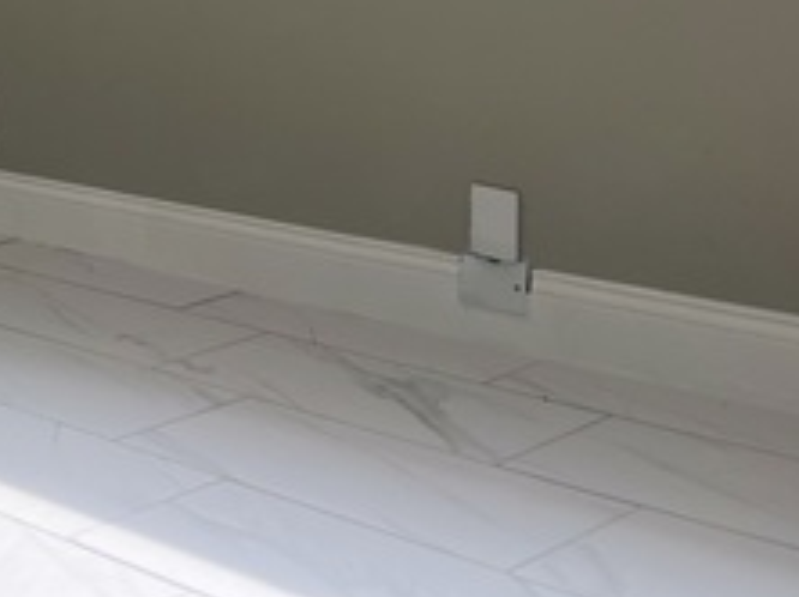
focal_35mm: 75
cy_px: -133
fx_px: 1729
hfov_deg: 23.5
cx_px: -194
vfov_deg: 18.5
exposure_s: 1/352
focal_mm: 5.1
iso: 50
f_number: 1.6
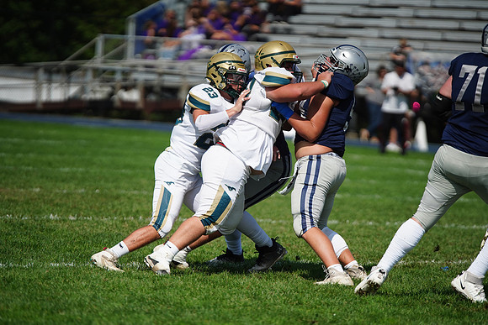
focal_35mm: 300
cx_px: 244
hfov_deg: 6.9
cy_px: 162
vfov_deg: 4.6
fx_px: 4067
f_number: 2.8
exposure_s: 1/8000
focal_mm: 300
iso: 400
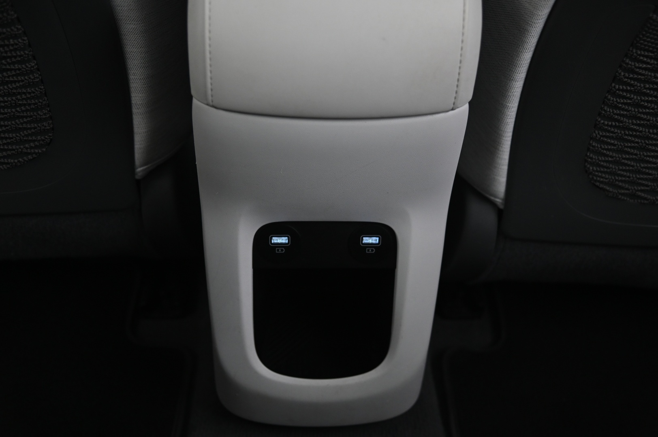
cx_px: 329
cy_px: 218
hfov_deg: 48.5
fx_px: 731
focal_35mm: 40
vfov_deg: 33.3
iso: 2000
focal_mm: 40
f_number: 4
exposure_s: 1/10
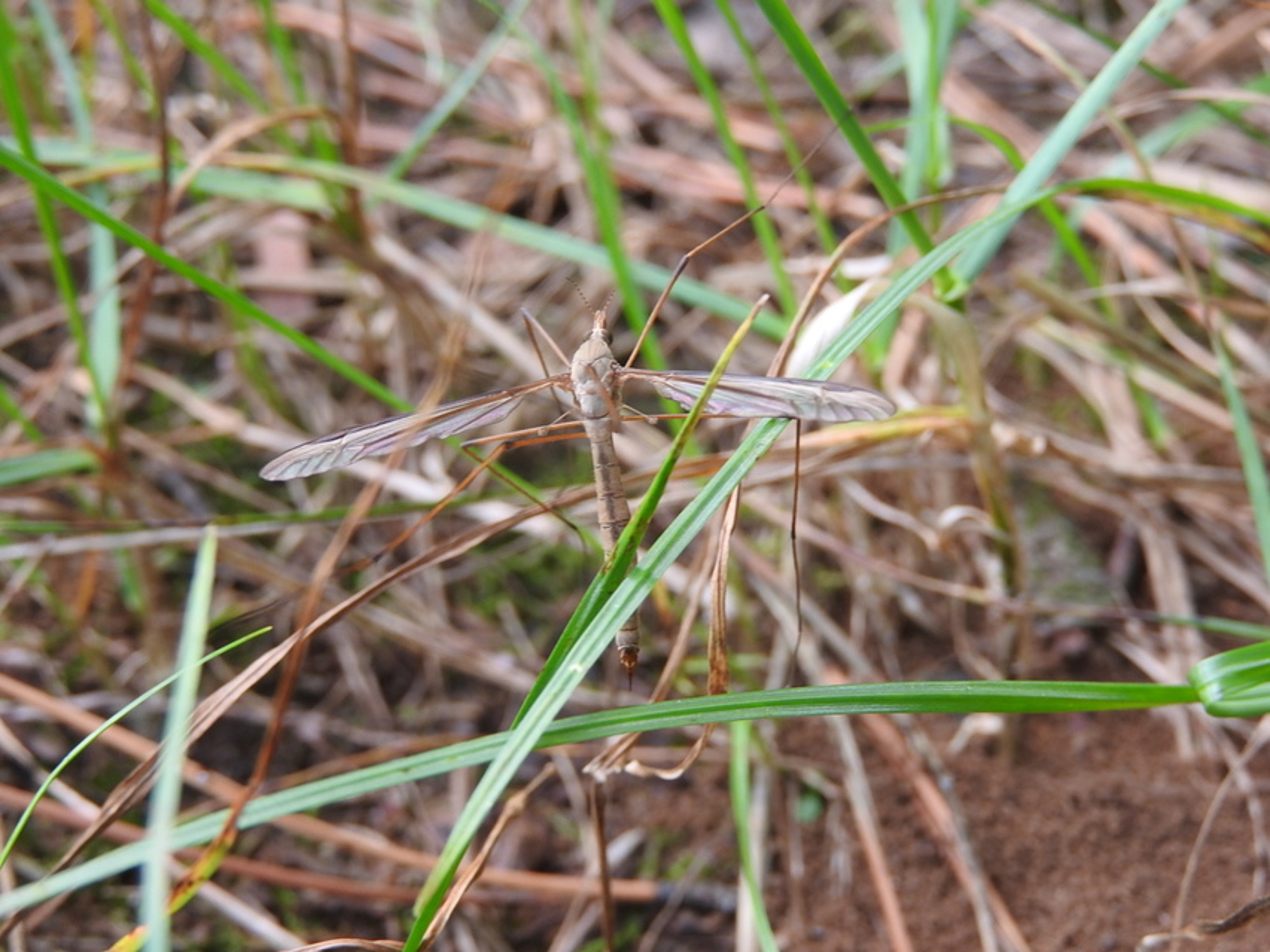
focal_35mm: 65
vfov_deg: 22.6
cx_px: 635
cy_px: 476
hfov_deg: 29.8
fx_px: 2385
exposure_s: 1/60
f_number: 4.2
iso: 100
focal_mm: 11.6
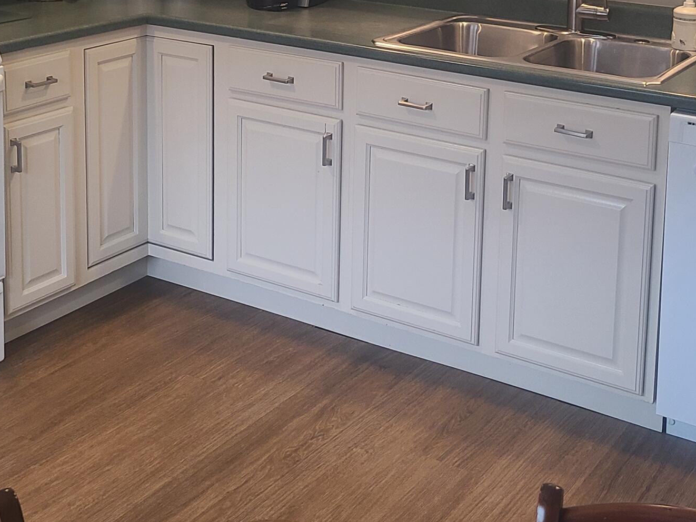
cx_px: 389
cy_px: 17
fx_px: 1186
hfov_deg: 32.7
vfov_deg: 23.9
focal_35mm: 59
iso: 125
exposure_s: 1/60
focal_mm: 5.4
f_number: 1.8
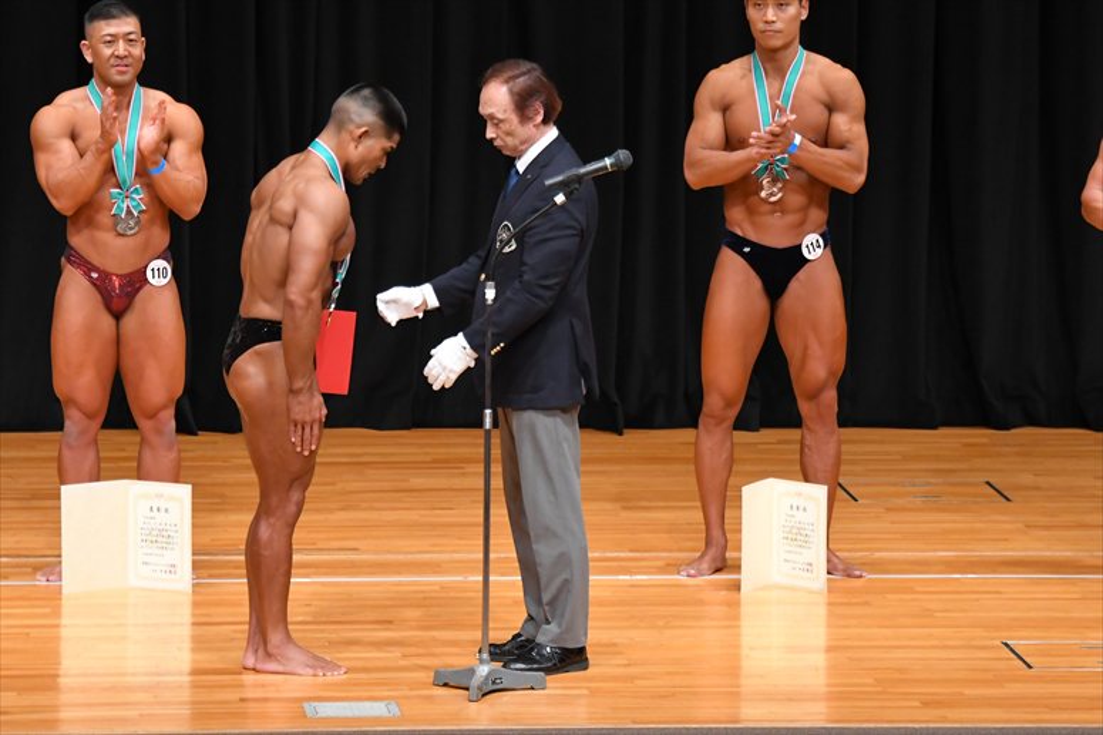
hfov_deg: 8.1
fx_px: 7809
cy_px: 368
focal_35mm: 255
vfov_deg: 5.4
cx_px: 552
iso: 4000
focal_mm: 170
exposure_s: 1/400
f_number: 5.6
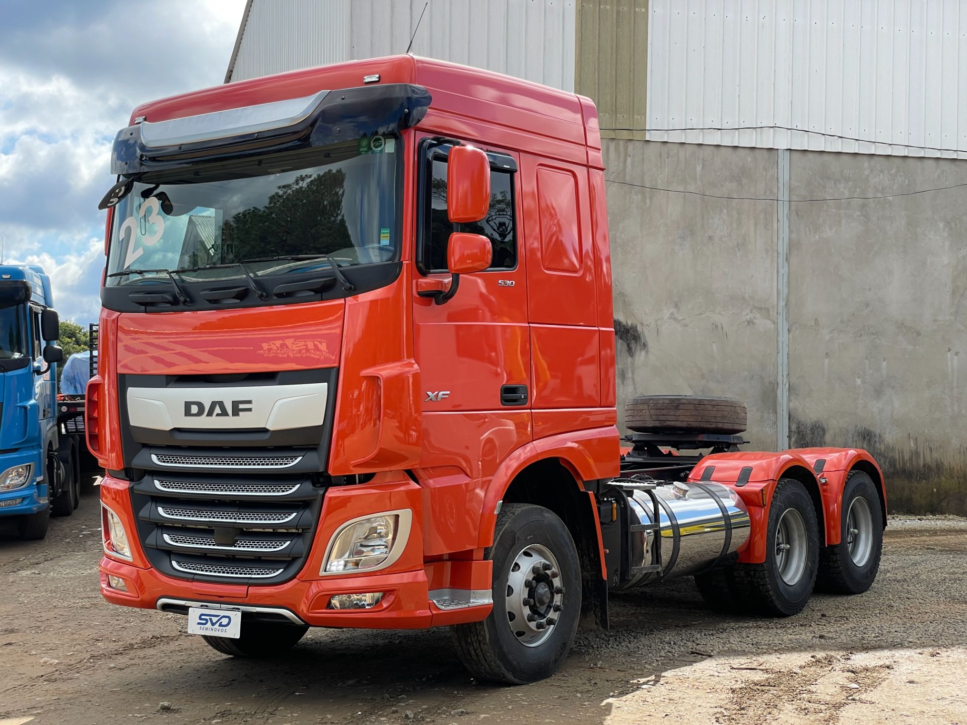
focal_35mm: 52
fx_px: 1453
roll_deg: +0.0
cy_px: 362
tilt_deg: +3.2
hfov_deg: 36.8
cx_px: 484
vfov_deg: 28.0
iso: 25
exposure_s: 1/657
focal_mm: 6
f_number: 2
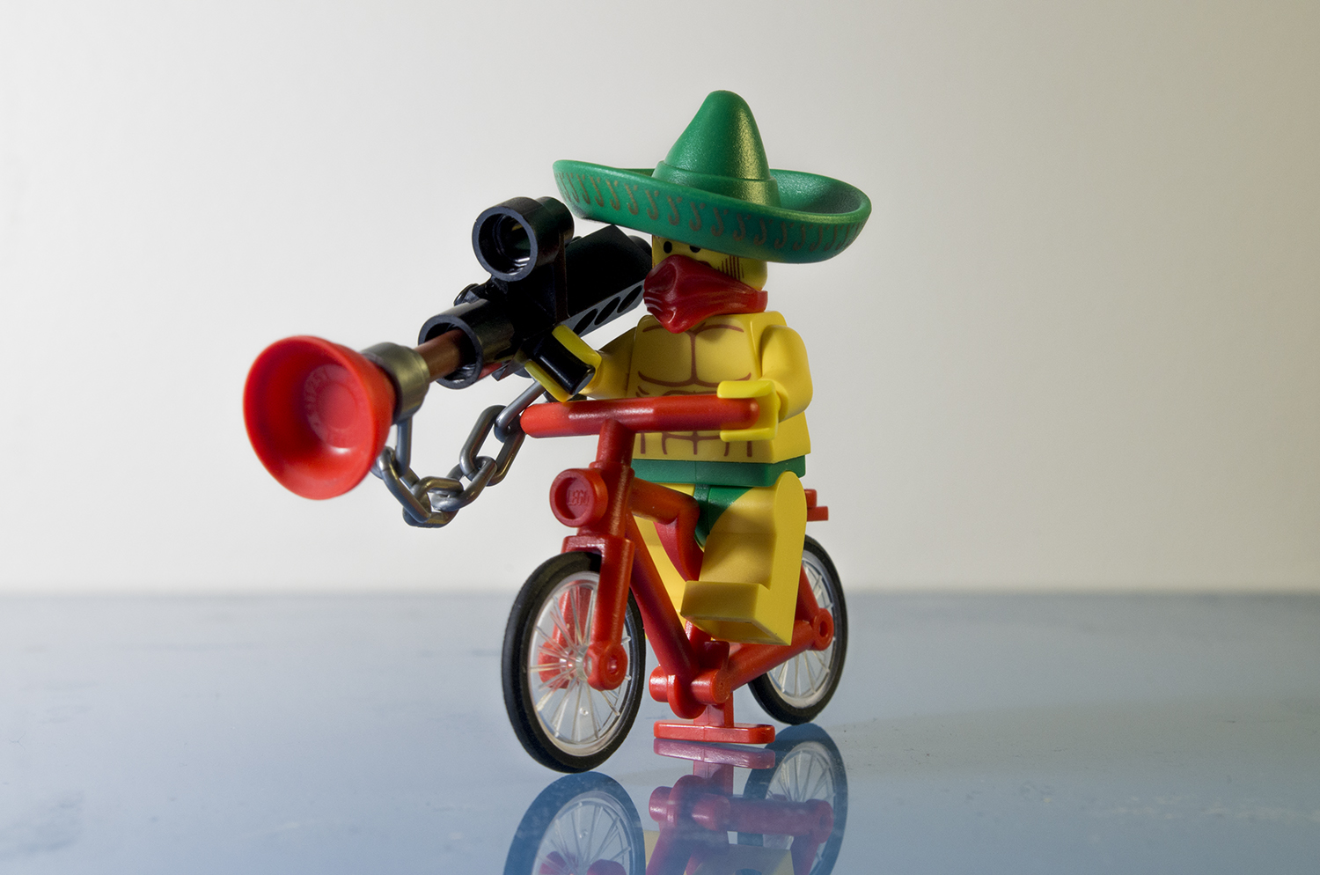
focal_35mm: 60
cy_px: 438
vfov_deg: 22.5
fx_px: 2196
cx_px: 660
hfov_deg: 33.5
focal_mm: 40
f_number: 13
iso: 400
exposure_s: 1/20
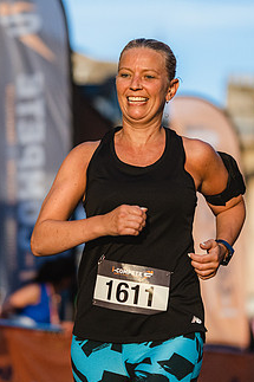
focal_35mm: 180
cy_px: 172
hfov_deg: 7.6
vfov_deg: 11.4
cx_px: 103
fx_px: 1907
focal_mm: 85
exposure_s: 1/10000
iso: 640
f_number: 1.8
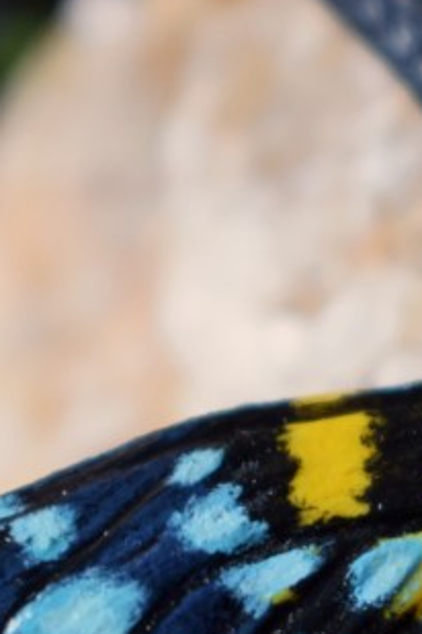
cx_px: 518
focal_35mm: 308
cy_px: 529
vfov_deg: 6.7
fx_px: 5413
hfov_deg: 4.5
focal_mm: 55
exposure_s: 1/125
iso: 400
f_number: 5.6
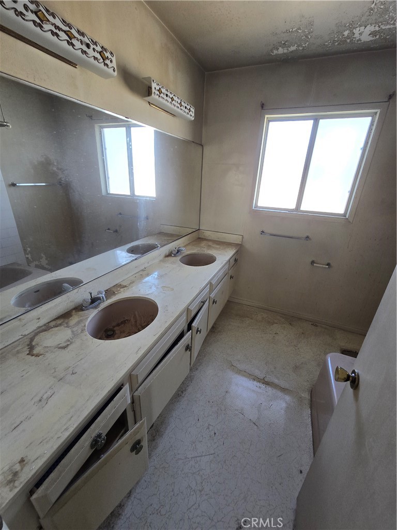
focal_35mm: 13
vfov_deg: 106.2
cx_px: 198
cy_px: 265
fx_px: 199
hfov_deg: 89.9
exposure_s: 1/60
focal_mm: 2.2
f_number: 2.2
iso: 100
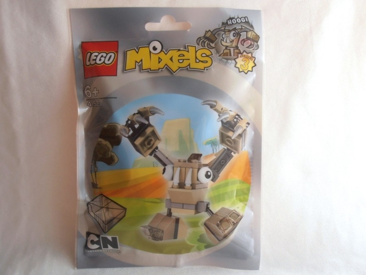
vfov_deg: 38.7
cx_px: 183
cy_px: 138
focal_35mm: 37
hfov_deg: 50.1
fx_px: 391
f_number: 3.9
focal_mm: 6.61
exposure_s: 1/50
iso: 80
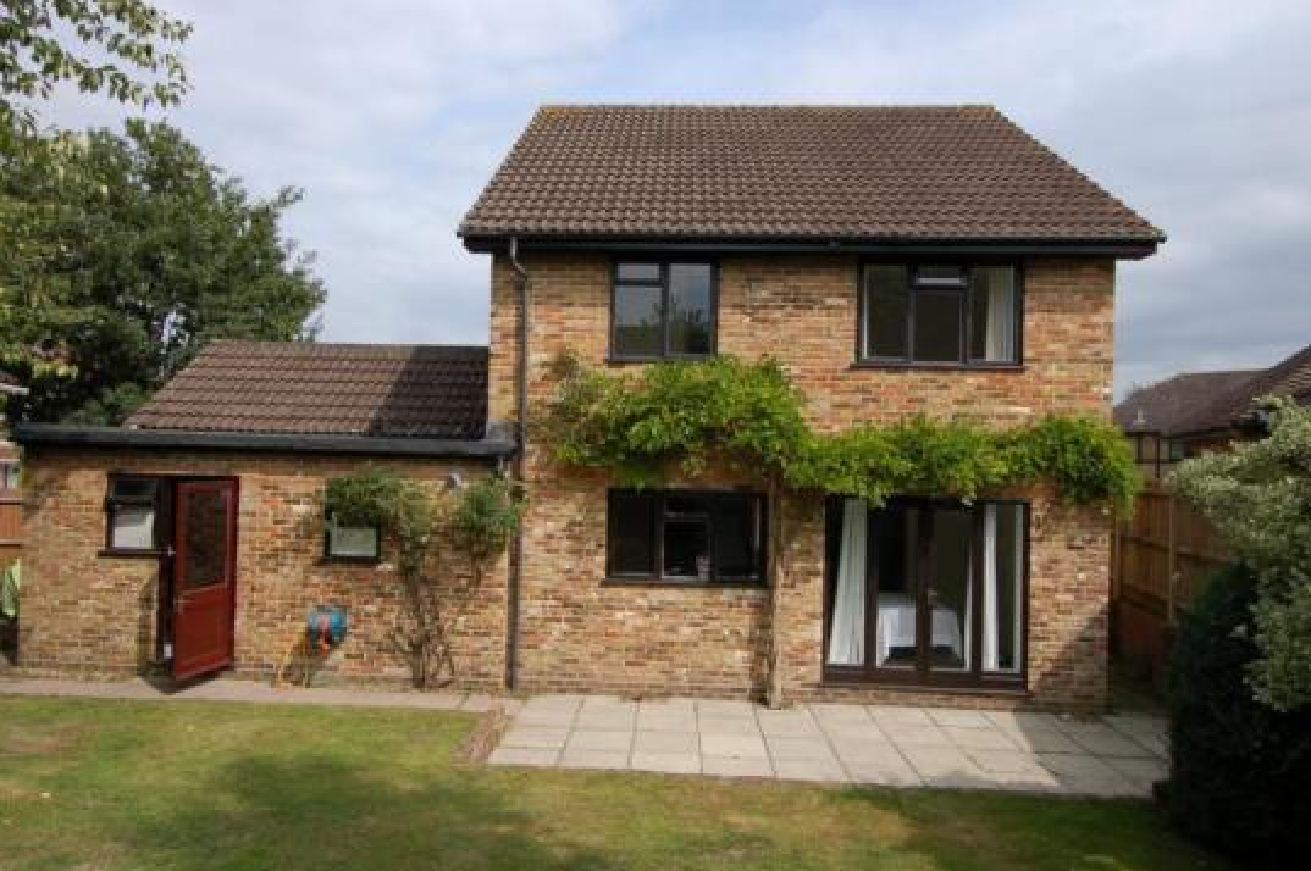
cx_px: 625
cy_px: 444
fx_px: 800
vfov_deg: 57.1
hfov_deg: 78.6
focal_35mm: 22
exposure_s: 1/320
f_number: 9
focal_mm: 12
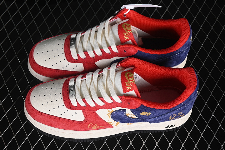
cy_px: 75
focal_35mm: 75
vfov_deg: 18.2
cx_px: 112
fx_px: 469
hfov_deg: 27.0
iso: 160
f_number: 7.1
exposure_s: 1/60
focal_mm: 50
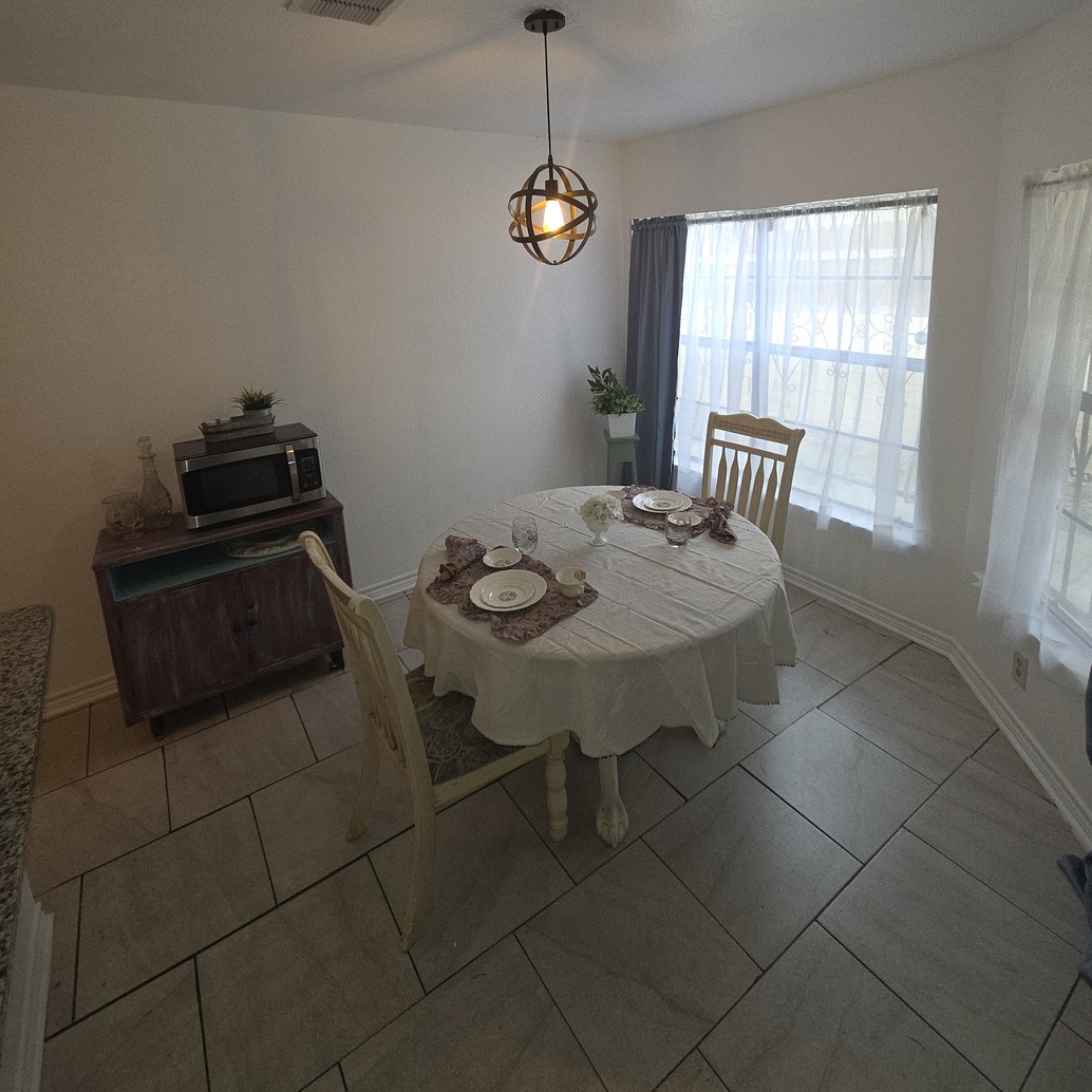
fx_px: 571
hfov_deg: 87.4
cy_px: 387
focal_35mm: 16
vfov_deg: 85.1
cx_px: 565
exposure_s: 1/60
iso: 100
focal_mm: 2.2
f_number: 2.2
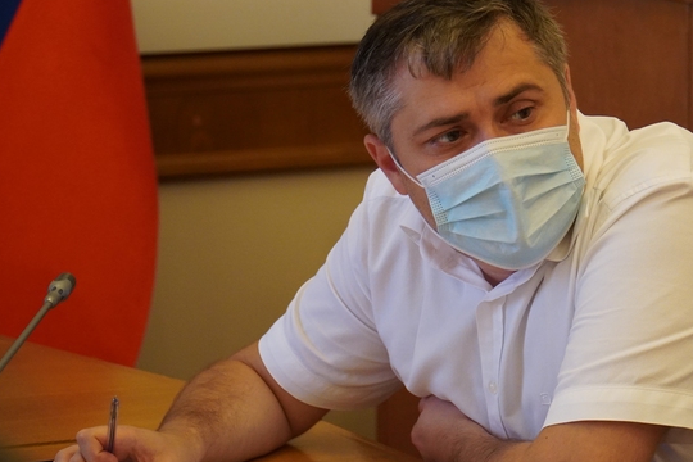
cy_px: 235
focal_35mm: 175
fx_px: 3368
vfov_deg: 7.8
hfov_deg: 11.7
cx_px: 543
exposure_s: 1/160
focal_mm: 70
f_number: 4
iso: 1600
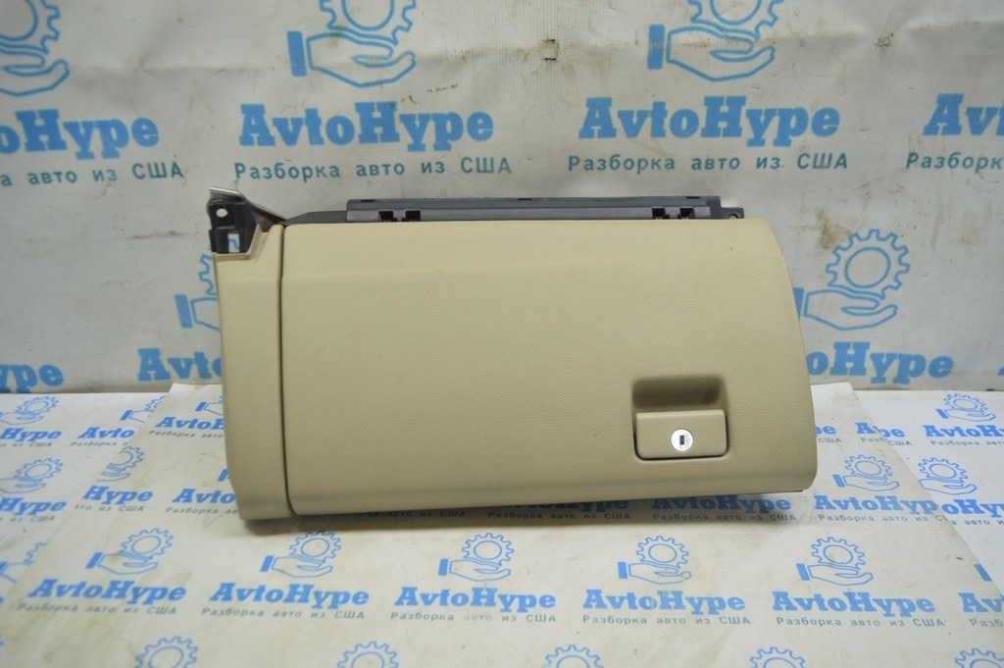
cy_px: 334
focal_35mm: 30
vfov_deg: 43.5
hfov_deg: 62.0
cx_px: 502
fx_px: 836
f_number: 3.5
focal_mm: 20
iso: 400
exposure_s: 1/50
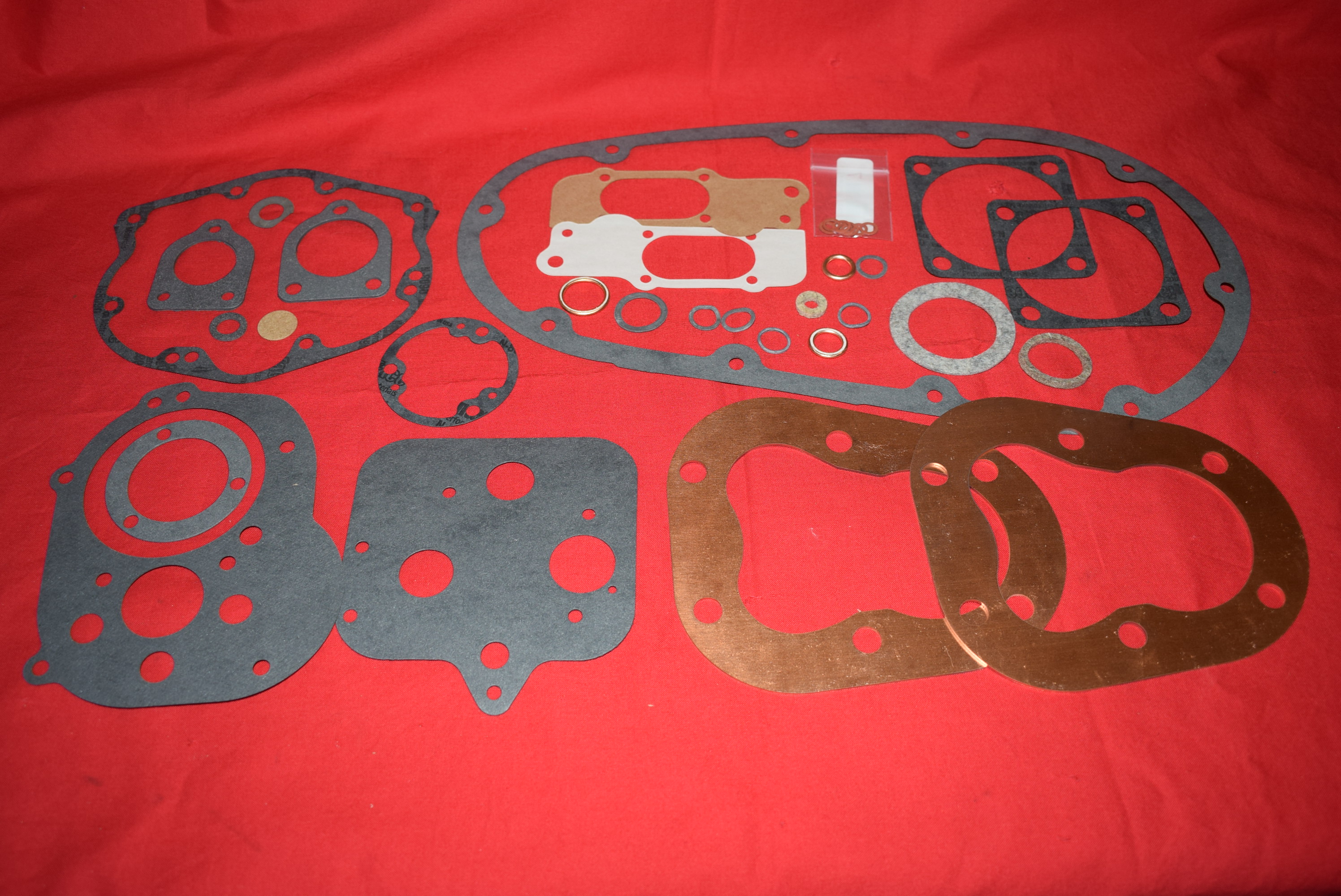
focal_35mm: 33
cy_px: 448
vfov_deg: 40.0
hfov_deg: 57.2
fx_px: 1230
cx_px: 670
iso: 400
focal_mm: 22
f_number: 5
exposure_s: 1/60
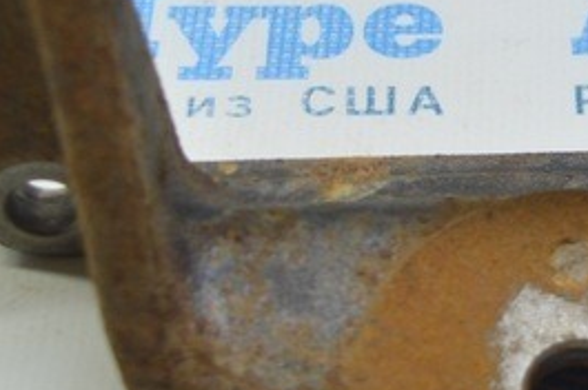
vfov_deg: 9.4
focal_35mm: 145
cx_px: 459
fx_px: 2364
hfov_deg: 14.1
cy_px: 72
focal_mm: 25
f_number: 4
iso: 400
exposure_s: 1/60
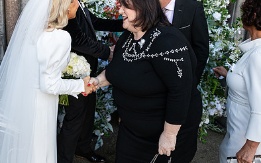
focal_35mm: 36
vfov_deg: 35.0
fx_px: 256
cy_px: 54
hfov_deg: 53.6
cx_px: 104
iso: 500
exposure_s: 1/640
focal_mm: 24
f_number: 3.5
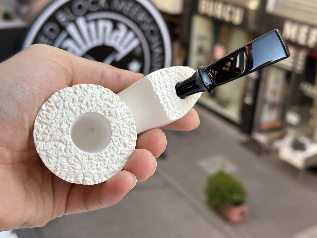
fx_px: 440
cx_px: 158
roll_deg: -3.2
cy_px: 119
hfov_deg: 39.7
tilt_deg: -23.4
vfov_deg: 30.3
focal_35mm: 48
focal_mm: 6.86
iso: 64
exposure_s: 1/597
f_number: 1.78
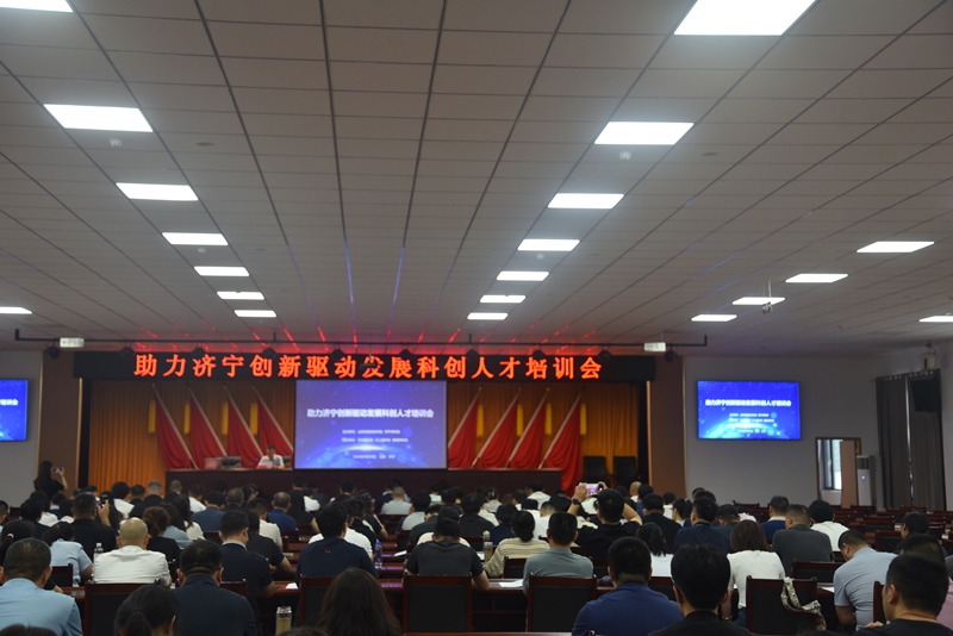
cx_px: 476
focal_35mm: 52
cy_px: 318
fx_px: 1377
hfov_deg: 38.2
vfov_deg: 26.0
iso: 720
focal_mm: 52
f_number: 4.2
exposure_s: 1/60
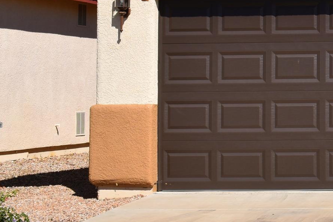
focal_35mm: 127
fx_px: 1172
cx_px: 526
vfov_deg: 10.7
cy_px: -8
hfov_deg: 14.8
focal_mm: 25
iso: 100
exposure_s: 1/400
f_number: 10
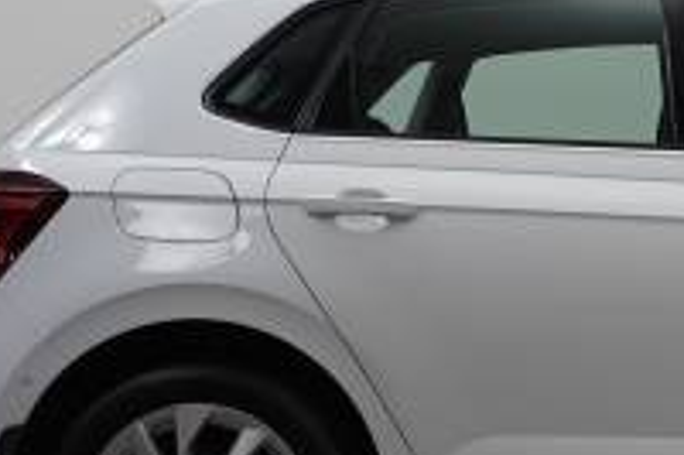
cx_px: 882
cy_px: 250
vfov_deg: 9.4
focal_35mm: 145
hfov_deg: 13.6
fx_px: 2758
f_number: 4
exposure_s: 1/160
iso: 800
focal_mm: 45.4
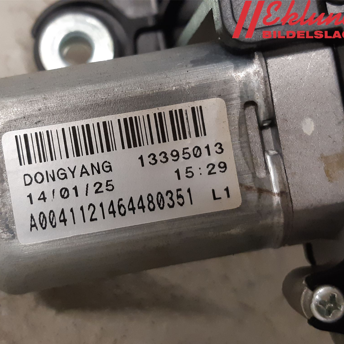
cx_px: 139
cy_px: 174
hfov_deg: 52.2
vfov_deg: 52.5
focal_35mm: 31
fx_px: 349
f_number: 1.7
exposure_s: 1/50
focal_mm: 3.93
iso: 250
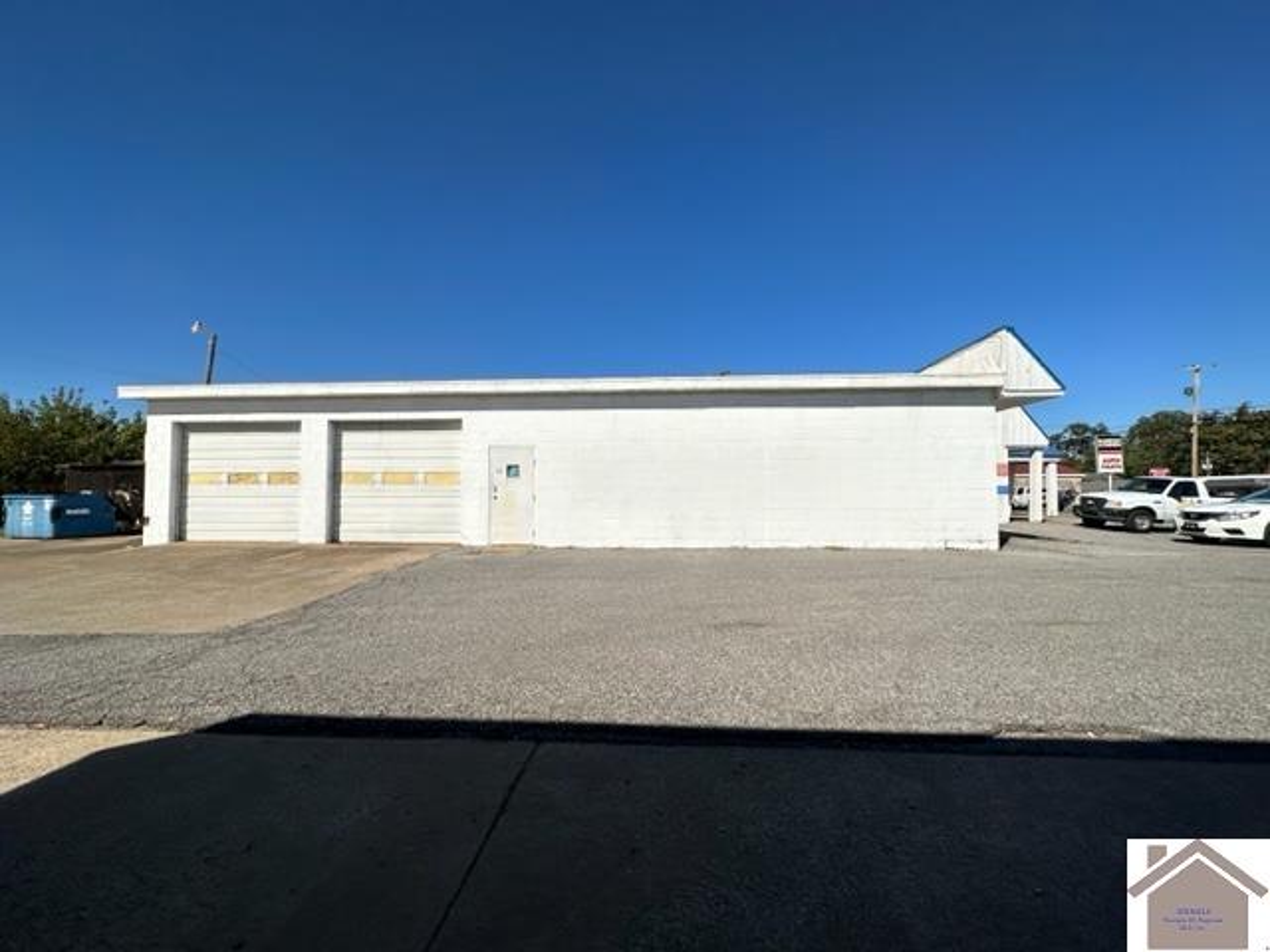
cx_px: 635
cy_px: 476
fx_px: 514
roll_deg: -0.2
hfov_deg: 102.1
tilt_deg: +1.5
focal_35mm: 14
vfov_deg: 85.7
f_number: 2.2
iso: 50
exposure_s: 1/8403
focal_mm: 2.22
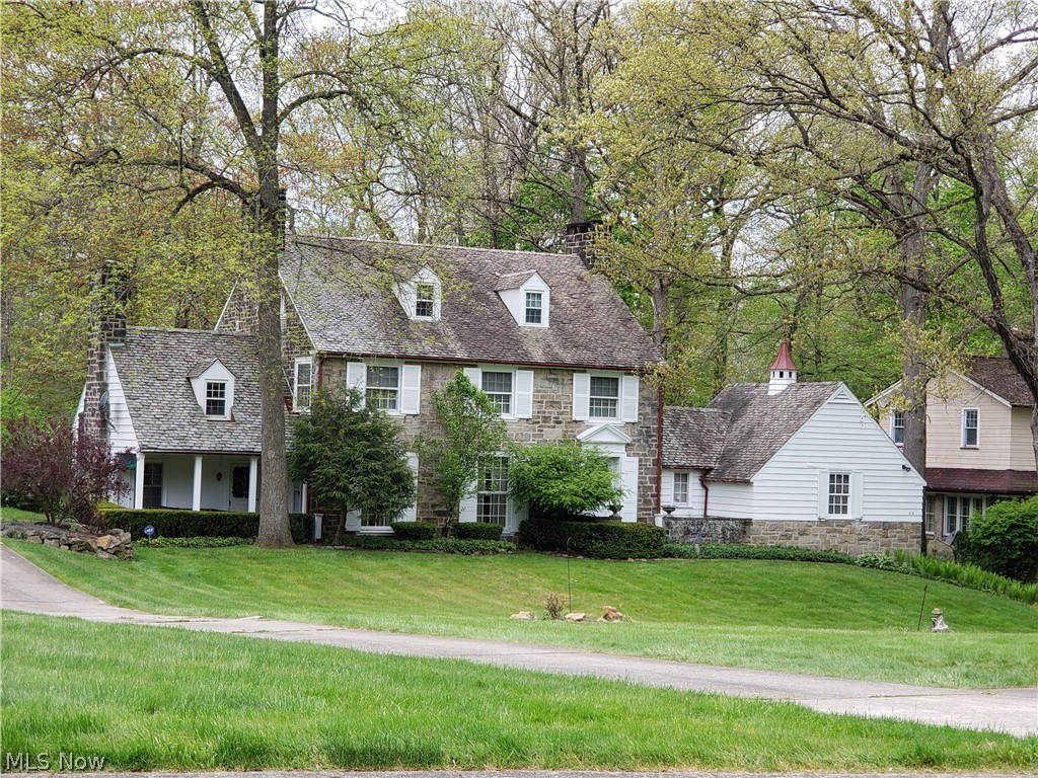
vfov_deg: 28.0
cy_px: 389
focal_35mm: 52
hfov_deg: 36.8
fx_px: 1559
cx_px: 519
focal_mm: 6
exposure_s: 1/257
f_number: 2.4
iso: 32
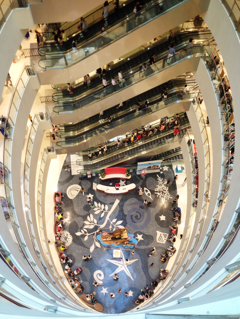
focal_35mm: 33
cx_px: 120
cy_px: 160
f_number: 2.4
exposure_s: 1/20
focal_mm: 4.13
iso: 80
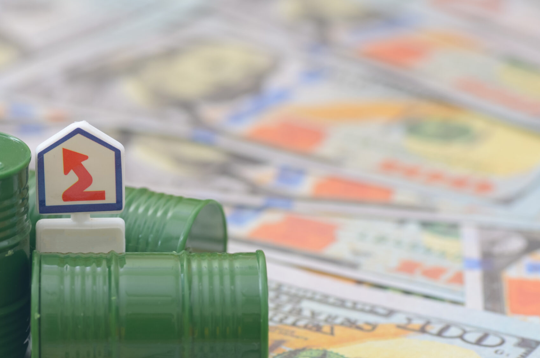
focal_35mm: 159
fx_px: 2380
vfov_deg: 8.6
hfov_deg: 12.9
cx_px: 160
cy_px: 231
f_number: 6.3
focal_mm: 70
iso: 100
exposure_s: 1/125
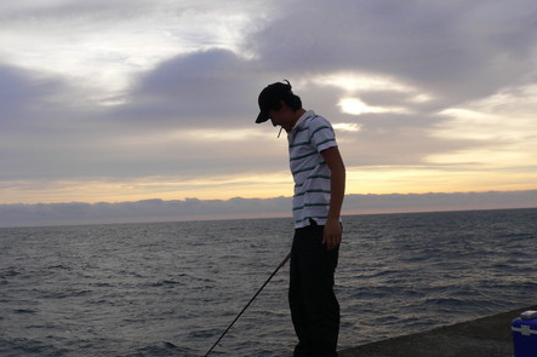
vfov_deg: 35.9
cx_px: 265
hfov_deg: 51.9
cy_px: 182
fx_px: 552
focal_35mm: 37
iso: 80
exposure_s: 1/200
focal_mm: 5.8
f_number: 5.6
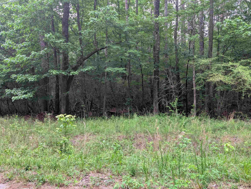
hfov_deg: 67.2
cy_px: 98
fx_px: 189
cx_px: 124
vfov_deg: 53.2
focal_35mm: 26
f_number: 1.68
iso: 222
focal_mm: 6.9
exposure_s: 1/23.8
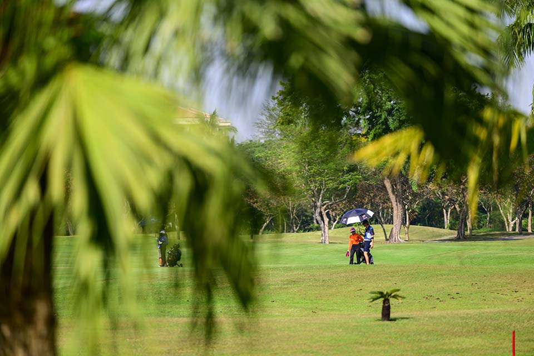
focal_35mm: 200
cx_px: 267
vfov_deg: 6.9
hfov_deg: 10.3
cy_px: 178
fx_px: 2966
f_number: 3.2
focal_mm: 200
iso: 160
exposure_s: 1/2500
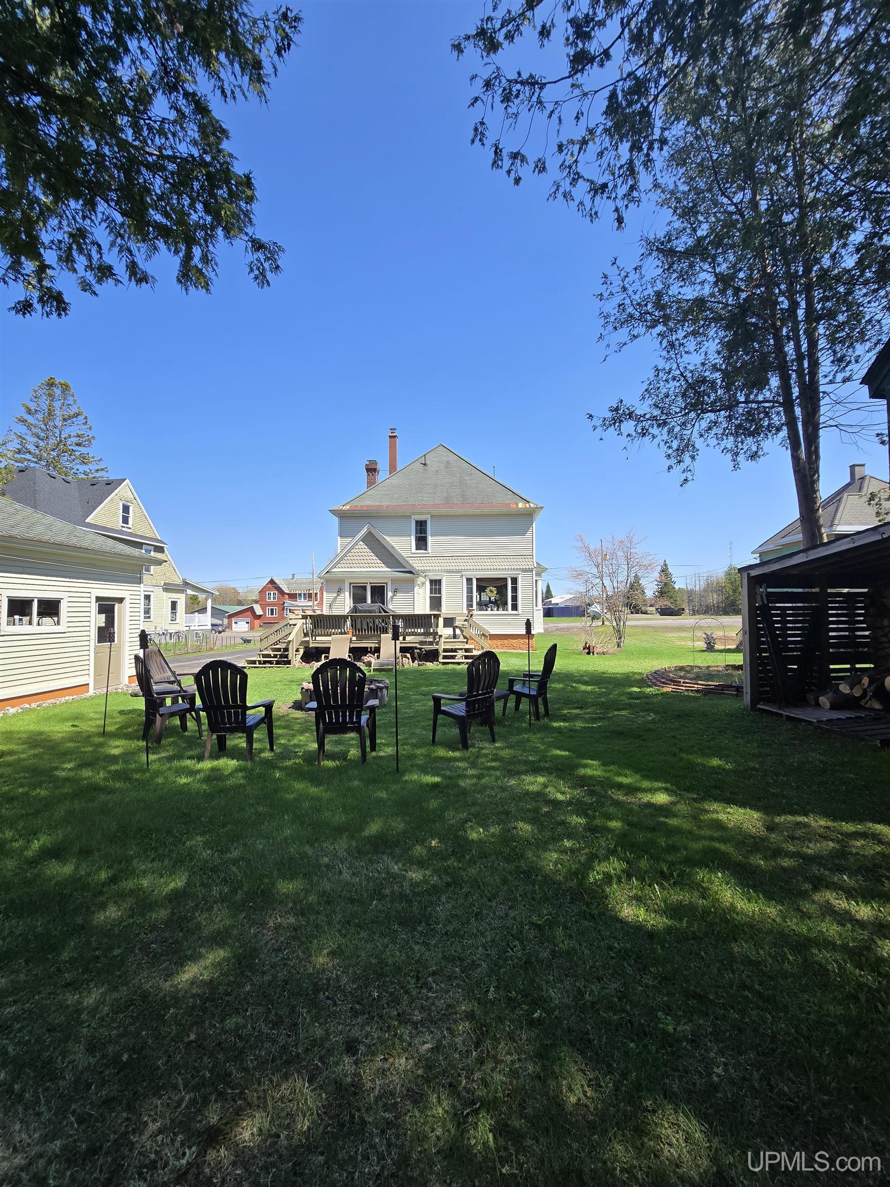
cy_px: 594
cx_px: 445
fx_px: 446
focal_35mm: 13
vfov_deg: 106.2
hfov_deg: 89.9
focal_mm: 2.2
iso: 50
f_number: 2.2
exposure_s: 1/1218
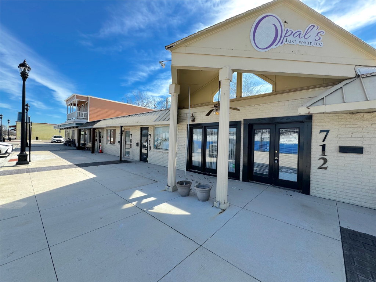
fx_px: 152
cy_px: 141
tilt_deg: -1.5
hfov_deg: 102.1
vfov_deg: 85.7
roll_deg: -1.5
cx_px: 188
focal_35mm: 14
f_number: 2.2
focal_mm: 2.22
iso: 50
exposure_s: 1/899
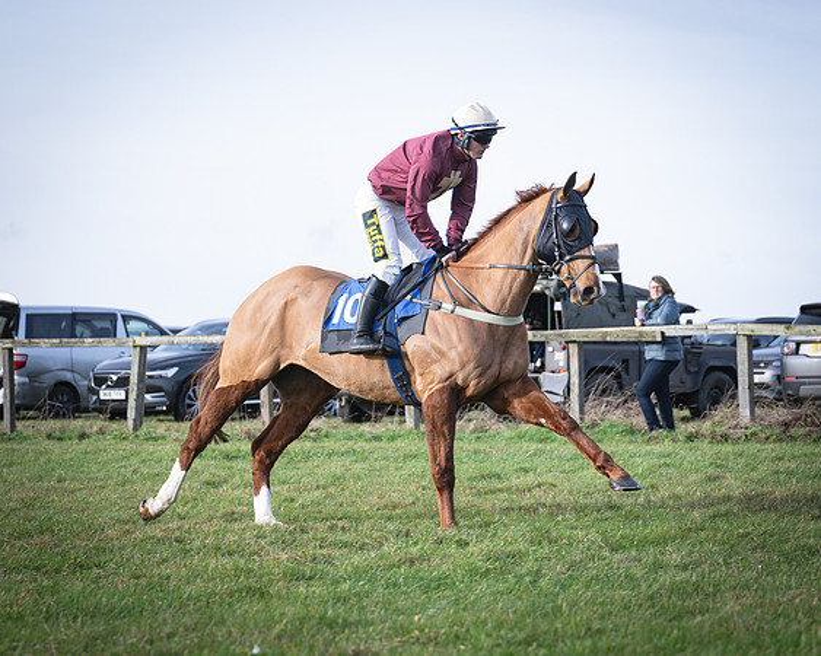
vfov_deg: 10.7
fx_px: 3502
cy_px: 322
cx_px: 453
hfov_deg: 13.4
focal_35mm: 144
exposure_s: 1/1000
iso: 125
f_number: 2.8
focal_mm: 70
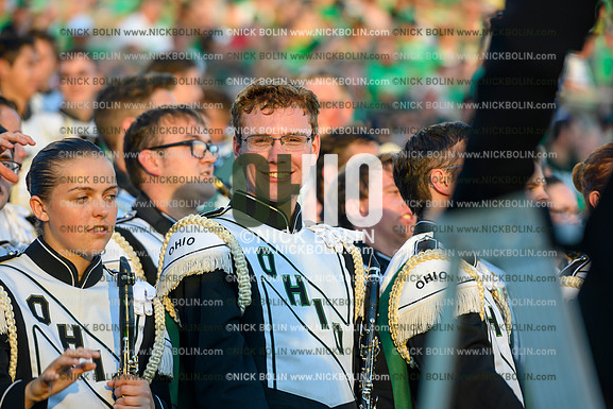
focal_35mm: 201
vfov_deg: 6.8
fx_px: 3423
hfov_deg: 10.2
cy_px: 204
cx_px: 307
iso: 160
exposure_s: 1/125
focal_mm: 200
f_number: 4
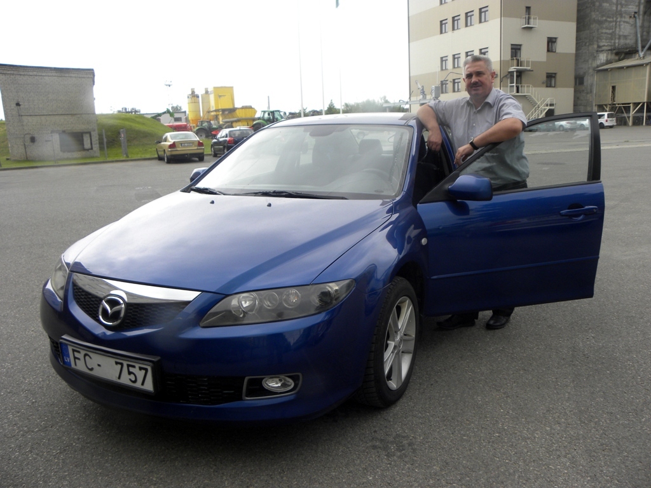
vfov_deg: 48.2
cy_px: 244
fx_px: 545
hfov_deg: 61.7
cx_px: 326
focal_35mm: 29
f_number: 3.2
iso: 64
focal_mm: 5.2
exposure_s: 1/98
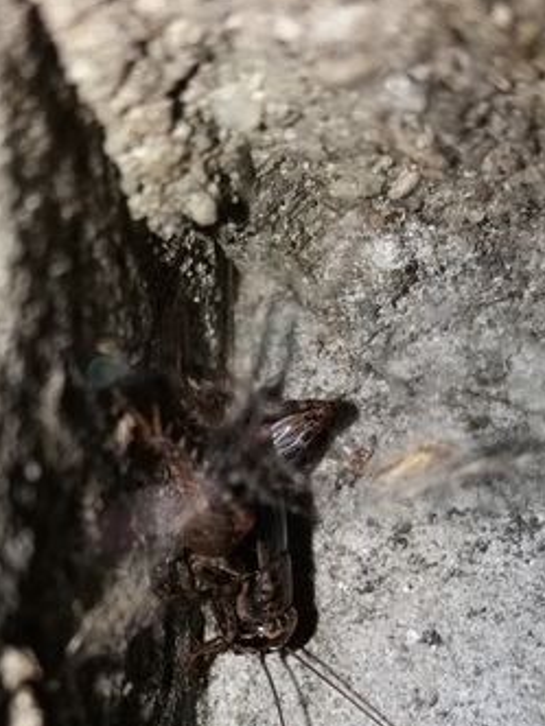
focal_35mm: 54
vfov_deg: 35.2
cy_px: 479
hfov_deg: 27.0
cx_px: 267
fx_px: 1134
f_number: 1.9
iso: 64
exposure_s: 1/781
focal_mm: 3.7
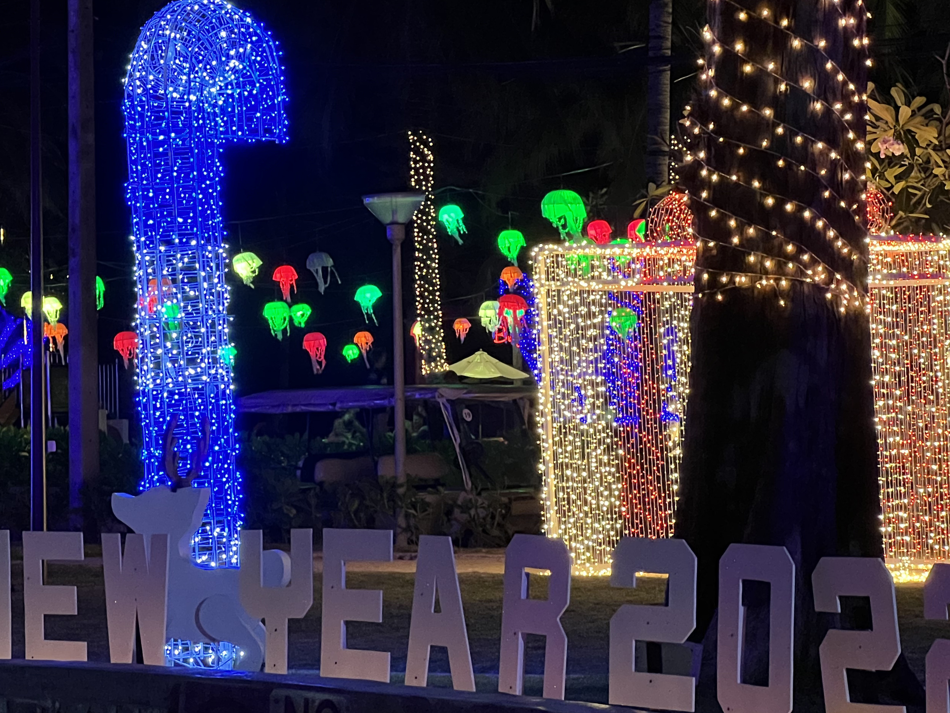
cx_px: 246
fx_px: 3403
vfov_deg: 12.0
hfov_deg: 15.8
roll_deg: +0.9
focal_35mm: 124
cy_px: 308
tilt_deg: +2.3
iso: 640
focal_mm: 9
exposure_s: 1/33
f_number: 2.8
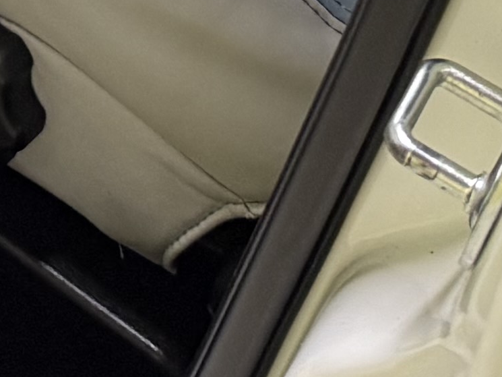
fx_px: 2669
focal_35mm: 184
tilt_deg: -27.1
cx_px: -191
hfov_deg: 10.5
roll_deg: -2.9
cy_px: -961
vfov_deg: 6.8
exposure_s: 1/50
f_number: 1.78
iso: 250
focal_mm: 6.76
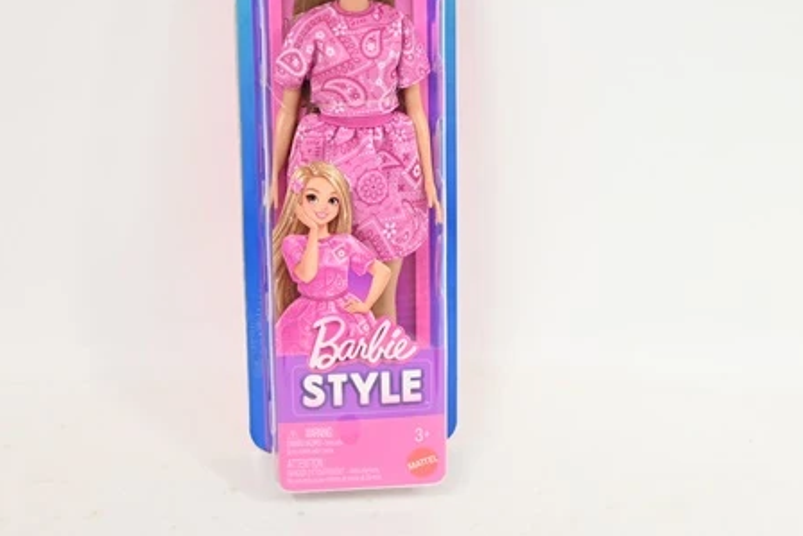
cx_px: 355
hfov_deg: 36.7
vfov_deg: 24.7
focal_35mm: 54
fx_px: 1209
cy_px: 136
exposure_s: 1/125
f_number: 4
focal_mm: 22.5
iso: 400
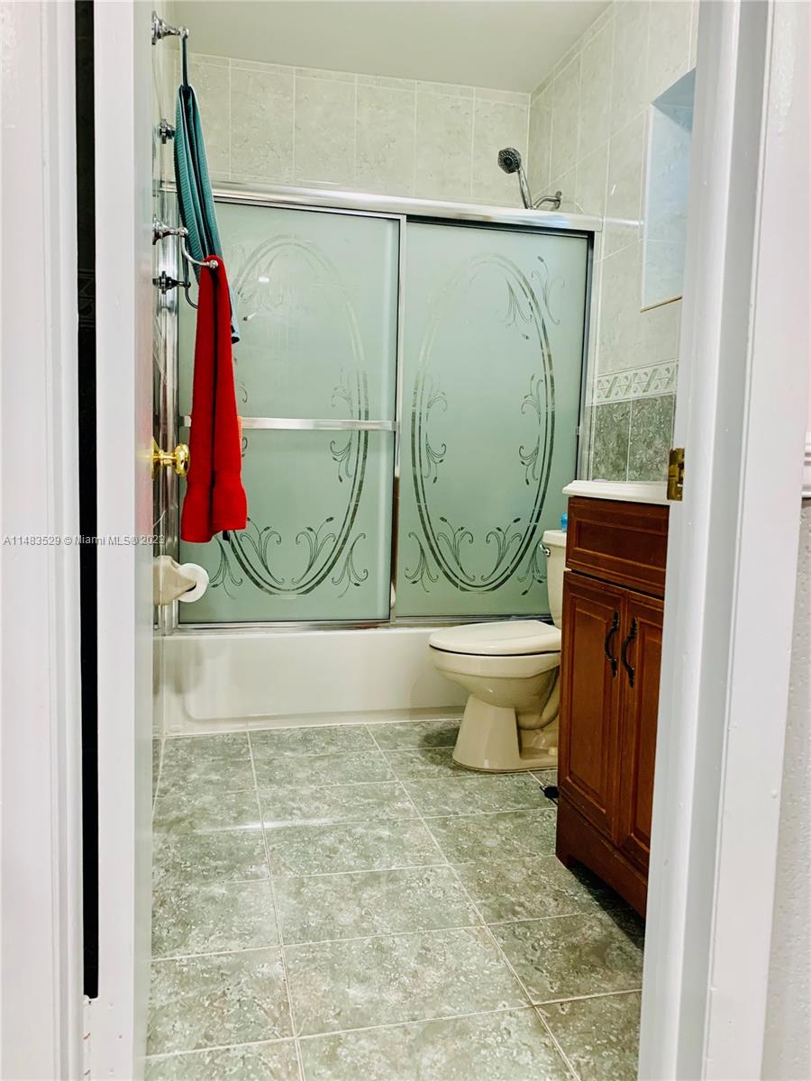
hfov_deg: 53.1
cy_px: 540
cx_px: 406
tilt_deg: -5.1
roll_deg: -1.5
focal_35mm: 26
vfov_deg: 67.3
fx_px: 812
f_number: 1.8
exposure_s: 1/60
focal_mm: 4.25
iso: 200
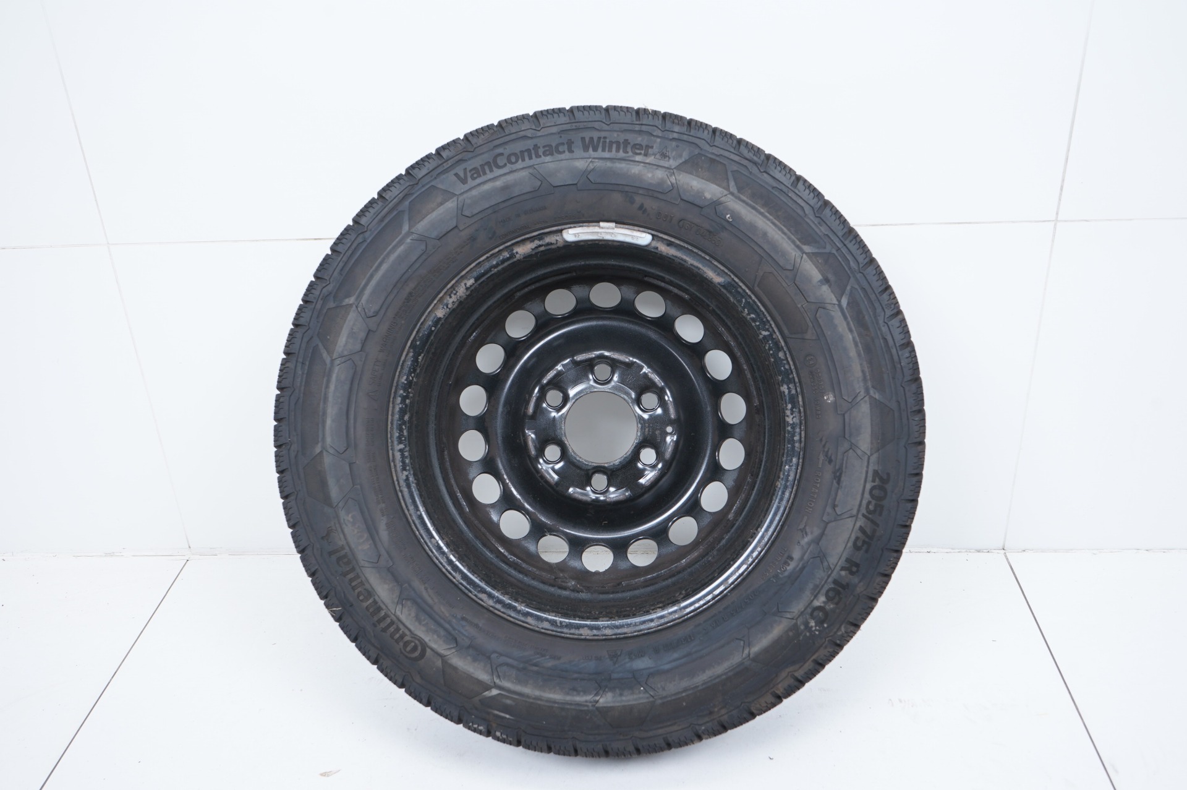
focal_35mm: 31
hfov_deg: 60.3
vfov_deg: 42.3
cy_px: 395
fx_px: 1021
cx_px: 594
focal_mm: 31
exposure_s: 1/100
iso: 250
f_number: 7.1
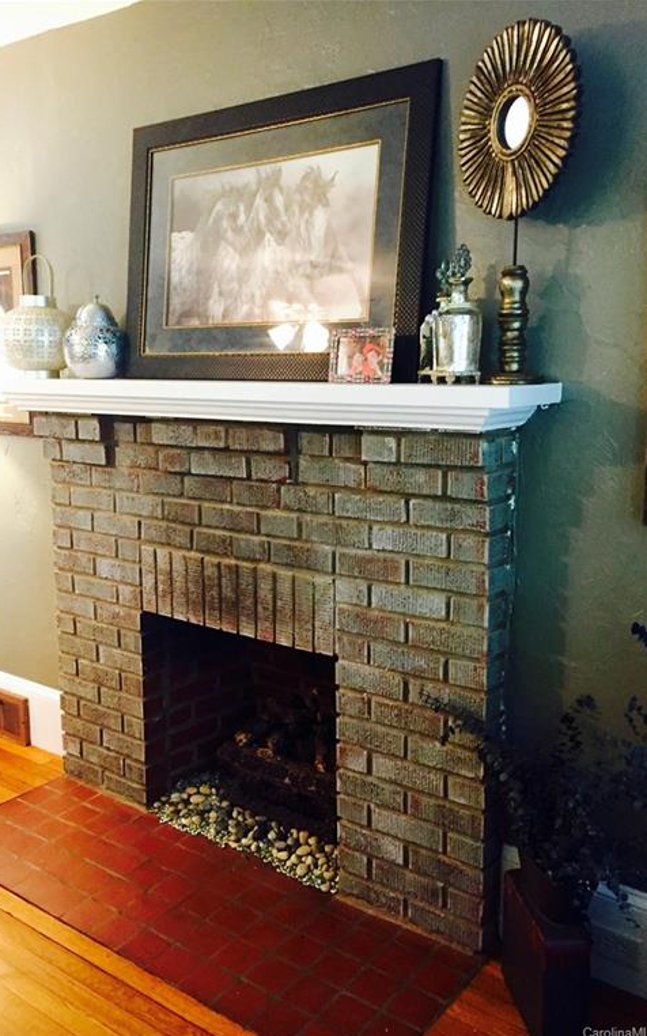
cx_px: 309
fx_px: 875
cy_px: 521
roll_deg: +0.3
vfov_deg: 61.2
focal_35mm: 31
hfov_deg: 40.6
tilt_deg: -8.9
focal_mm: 4.15
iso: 250
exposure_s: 1/17
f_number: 2.2
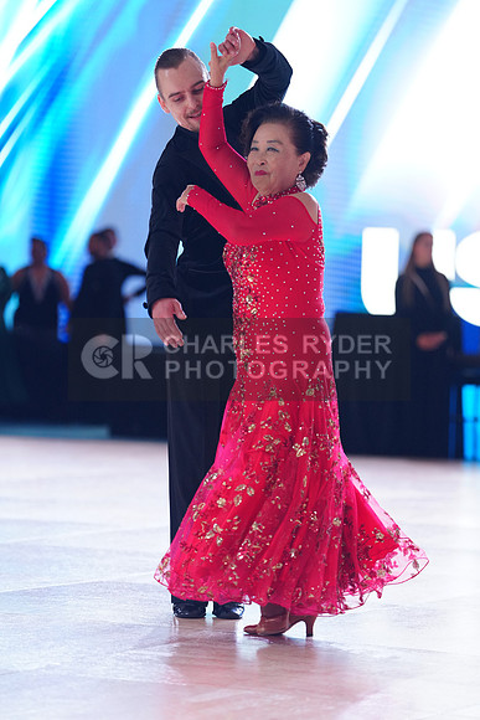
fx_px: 2838
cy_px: 360
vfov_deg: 14.4
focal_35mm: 142
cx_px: 240
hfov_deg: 9.7
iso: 1600
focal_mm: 142
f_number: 2.8
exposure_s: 1/500
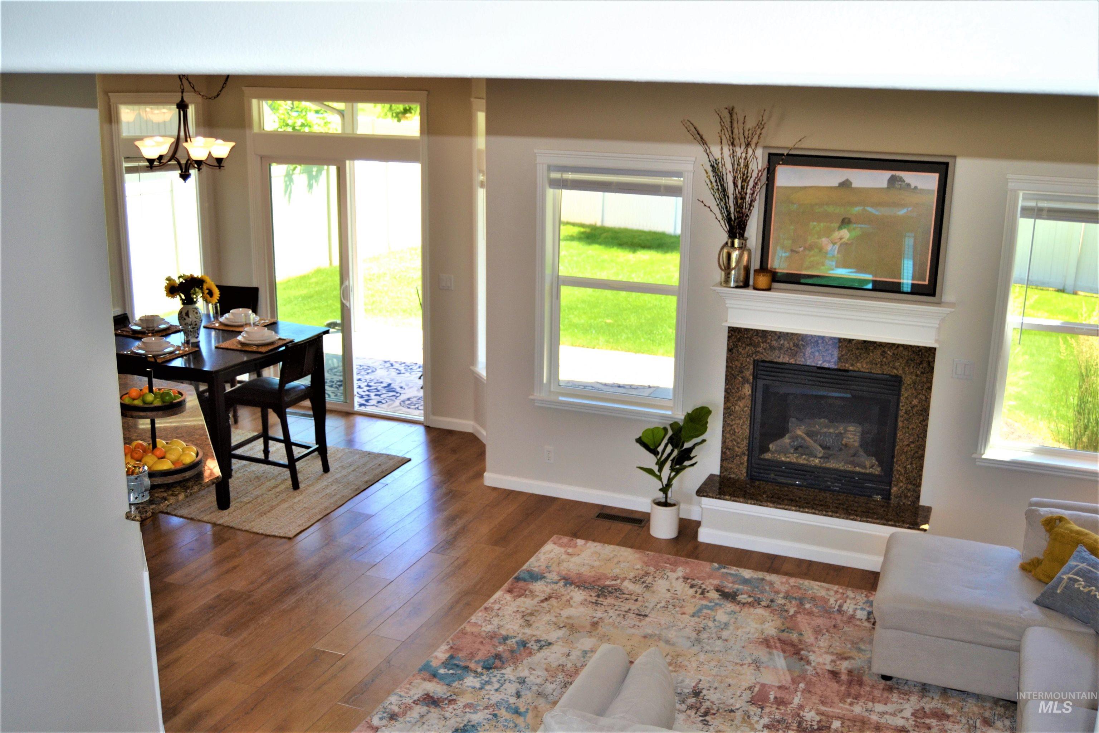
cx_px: 550
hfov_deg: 53.1
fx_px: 1099
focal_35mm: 36
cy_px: 366
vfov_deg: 36.9
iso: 180
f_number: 4
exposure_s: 1/125
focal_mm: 24
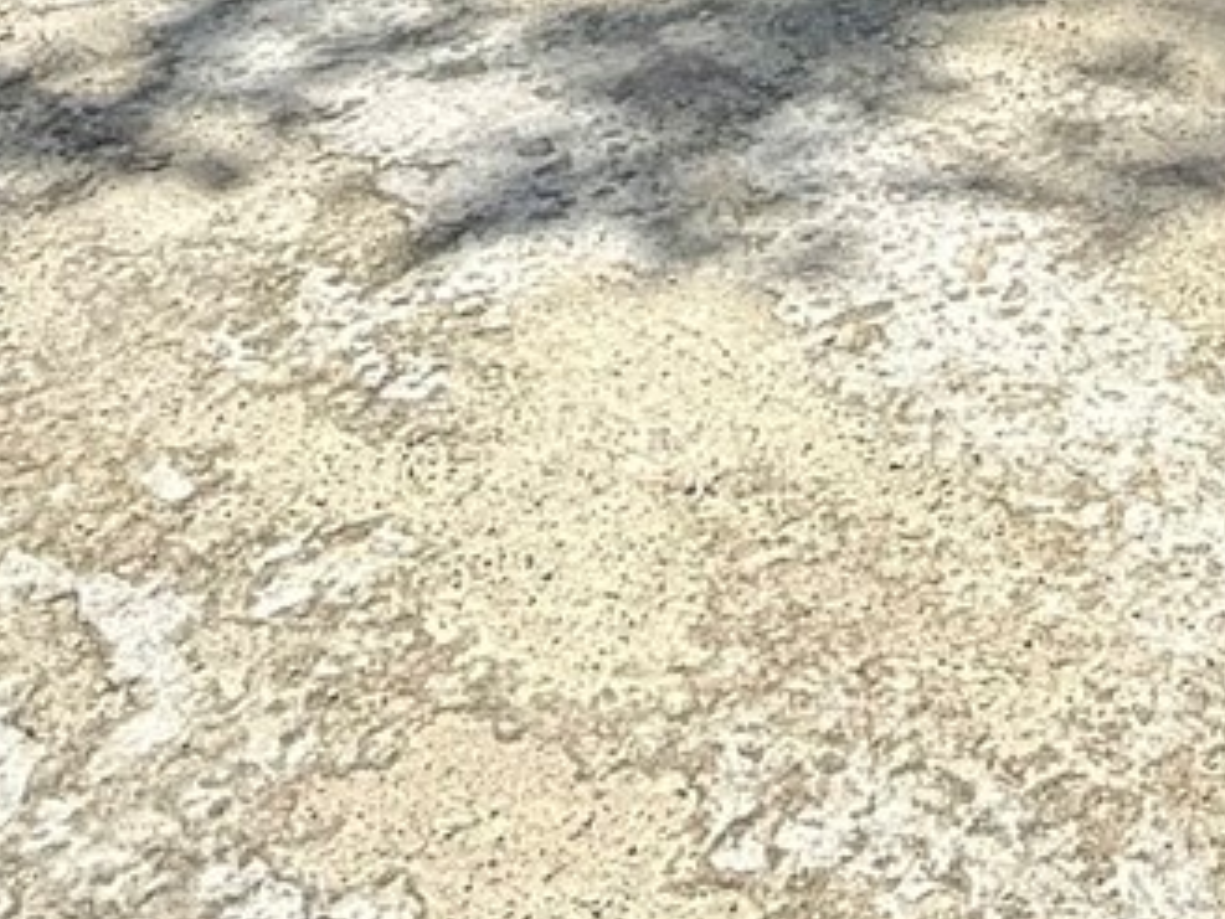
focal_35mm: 68
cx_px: 1165
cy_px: -1079
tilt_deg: +2.8
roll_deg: +1.7
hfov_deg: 27.3
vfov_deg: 15.6
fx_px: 2407
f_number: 2.2
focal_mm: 2.22
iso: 64
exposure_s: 1/914
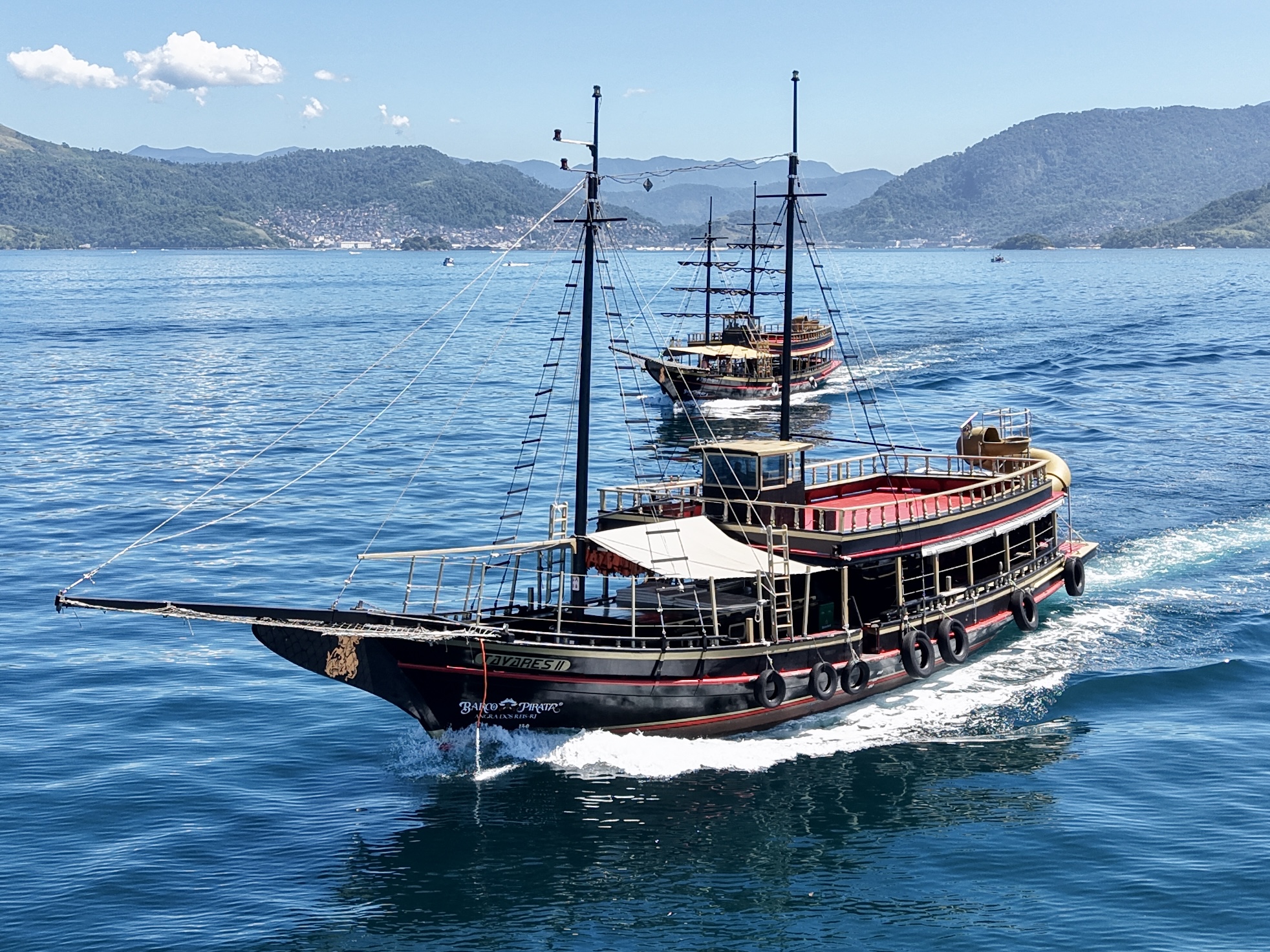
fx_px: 881
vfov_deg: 56.8
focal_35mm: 24
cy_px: 476
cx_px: 635
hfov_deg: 71.6
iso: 160
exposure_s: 1/2500
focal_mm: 8.67
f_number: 1.8
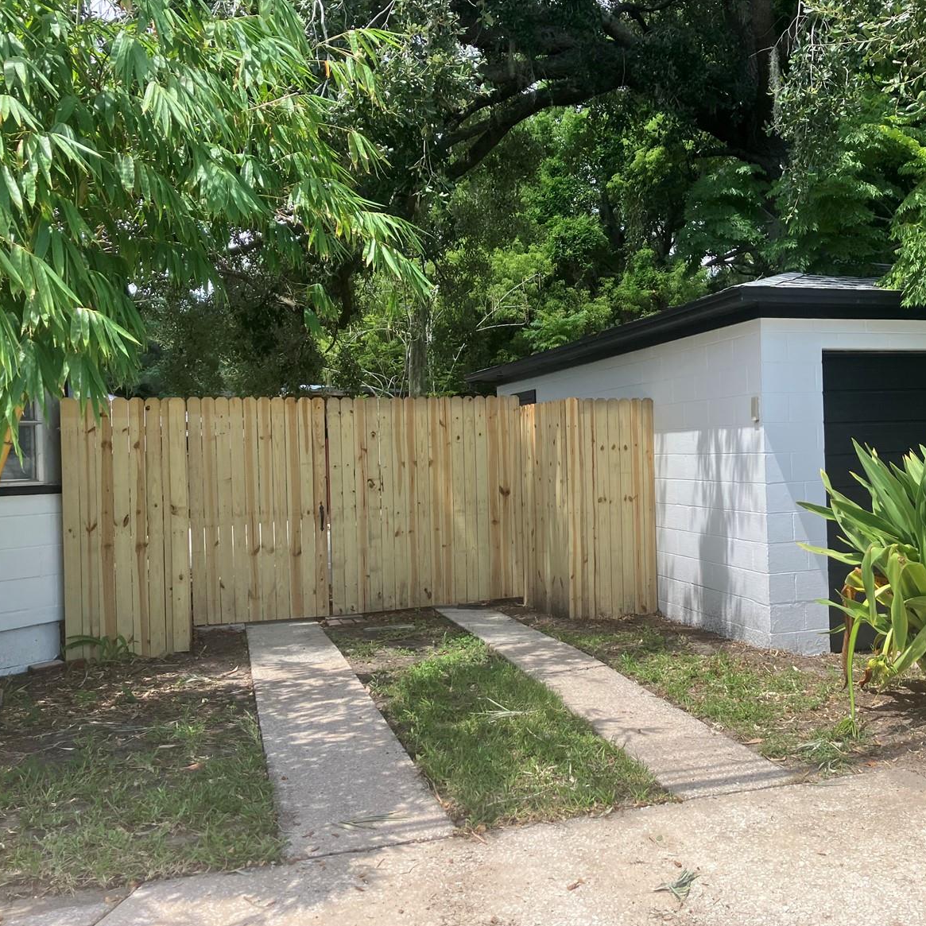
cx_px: 567
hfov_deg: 48.1
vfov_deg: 48.4
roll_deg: -1.0
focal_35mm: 34
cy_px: 474
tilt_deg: +1.7
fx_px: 1029
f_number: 1.8
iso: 32
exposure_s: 1/796
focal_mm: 3.99
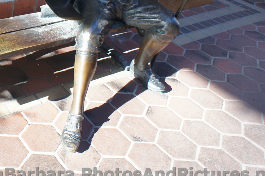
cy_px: 8
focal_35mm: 48
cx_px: 22
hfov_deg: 38.1
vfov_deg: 26.8
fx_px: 353
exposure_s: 1/160
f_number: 4
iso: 200
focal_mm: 16
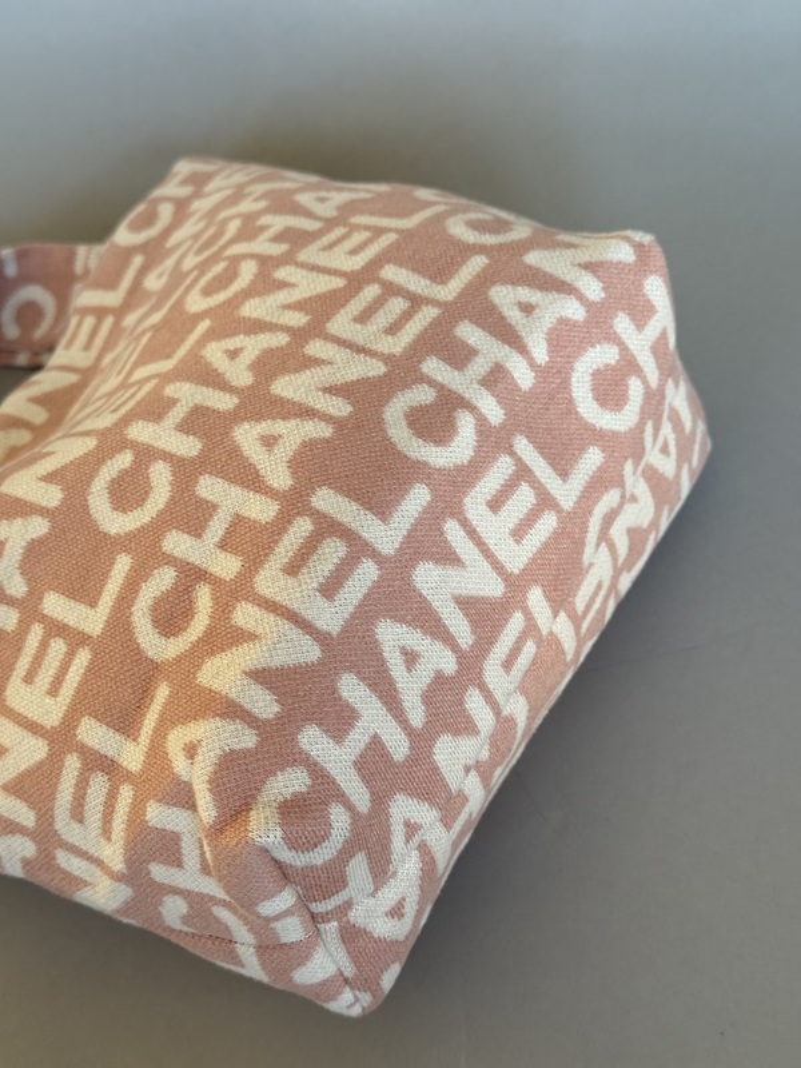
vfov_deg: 39.7
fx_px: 1481
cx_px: 400
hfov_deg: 30.3
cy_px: 534
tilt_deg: -53.3
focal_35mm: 48
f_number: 1.78
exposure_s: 1/93
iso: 100
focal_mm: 6.76
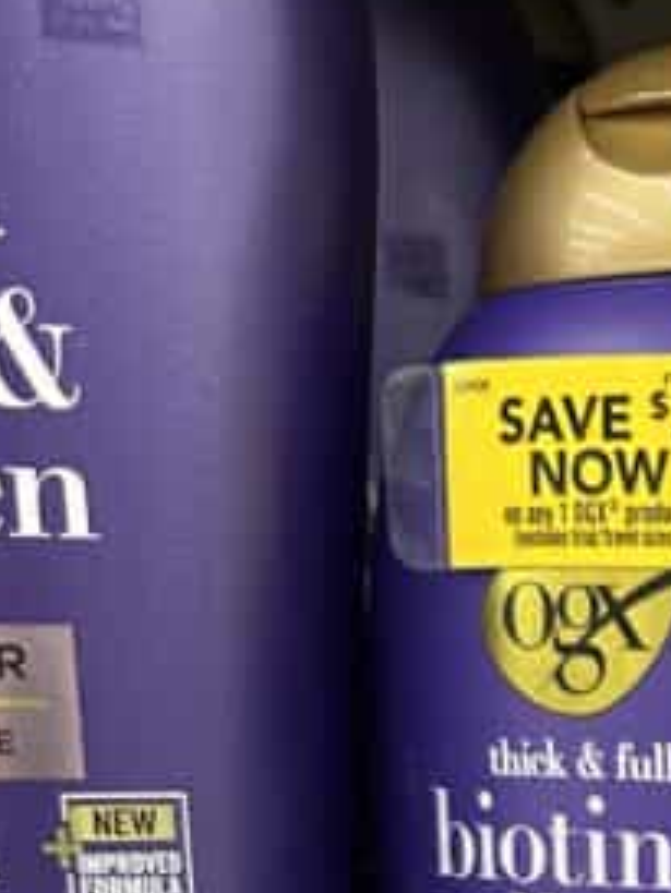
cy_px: 1371
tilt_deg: -15.1
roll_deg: -0.7
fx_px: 2324
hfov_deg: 14.7
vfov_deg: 18.9
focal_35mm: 90
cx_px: 1136
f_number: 1.78
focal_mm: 6.86
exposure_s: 1/64
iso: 160
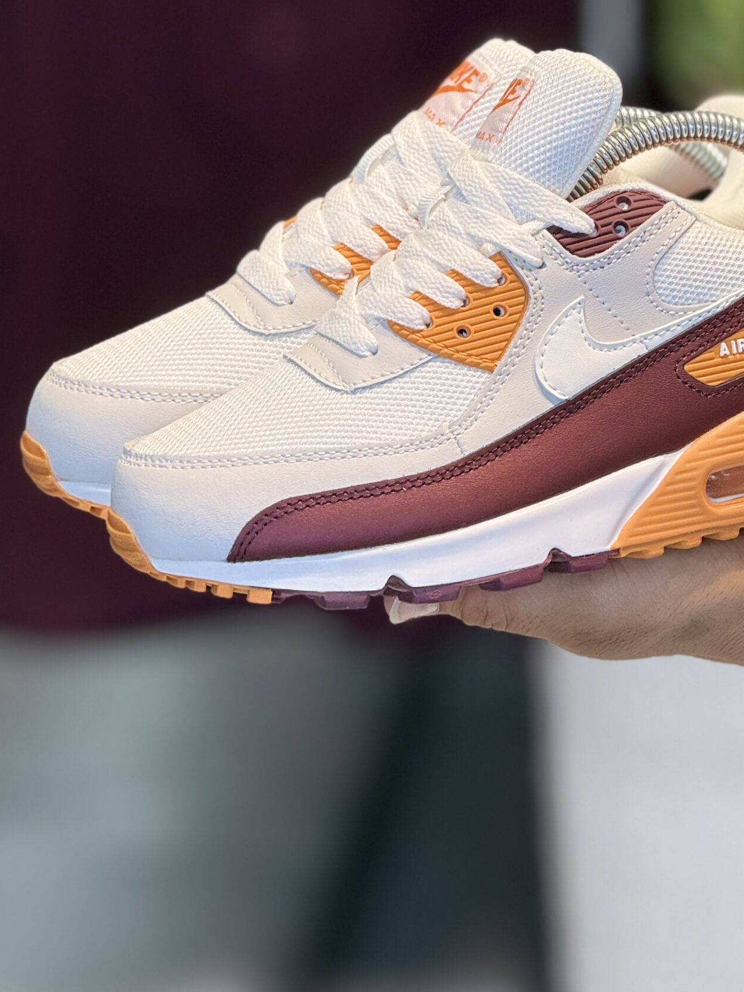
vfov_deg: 10.8
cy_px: 289
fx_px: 5245
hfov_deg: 8.1
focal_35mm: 183
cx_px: 532
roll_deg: -1.0
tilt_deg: -14.2
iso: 100
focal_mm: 15.66
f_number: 2.8
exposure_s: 1/100
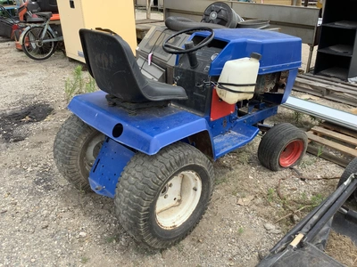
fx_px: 320
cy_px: 134
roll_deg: +1.7
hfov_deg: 58.4
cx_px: 178
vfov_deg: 45.4
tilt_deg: -25.2
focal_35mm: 31
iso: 25
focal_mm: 3.3
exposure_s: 1/554
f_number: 2.4
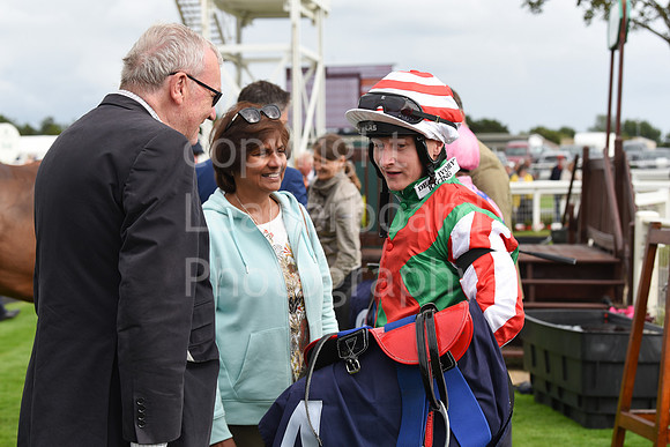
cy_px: 224
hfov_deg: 28.8
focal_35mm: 70
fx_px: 1303
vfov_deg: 19.5
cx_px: 335
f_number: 5.6
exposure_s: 1/2000
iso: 500
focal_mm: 70
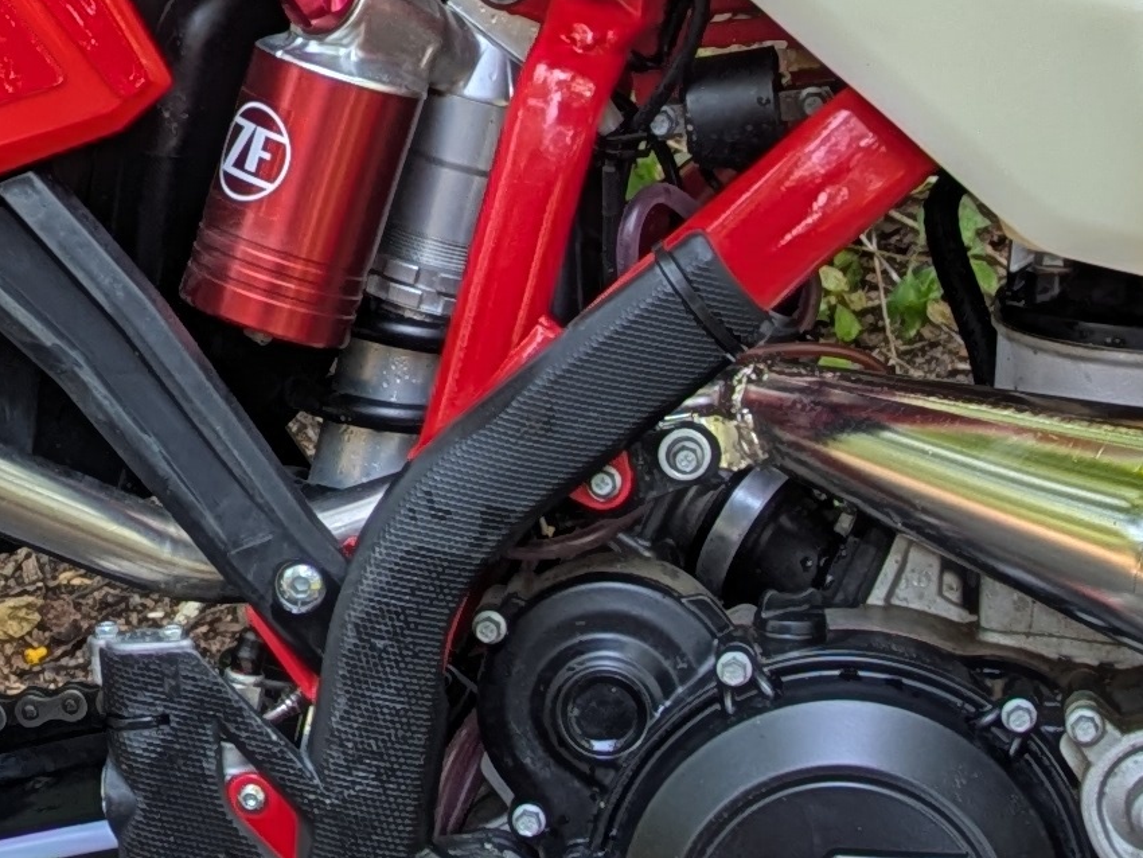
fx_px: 4492
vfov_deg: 10.9
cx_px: 952
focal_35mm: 136
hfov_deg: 14.4
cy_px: 524
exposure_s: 1/120
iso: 70
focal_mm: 5.43
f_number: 1.89
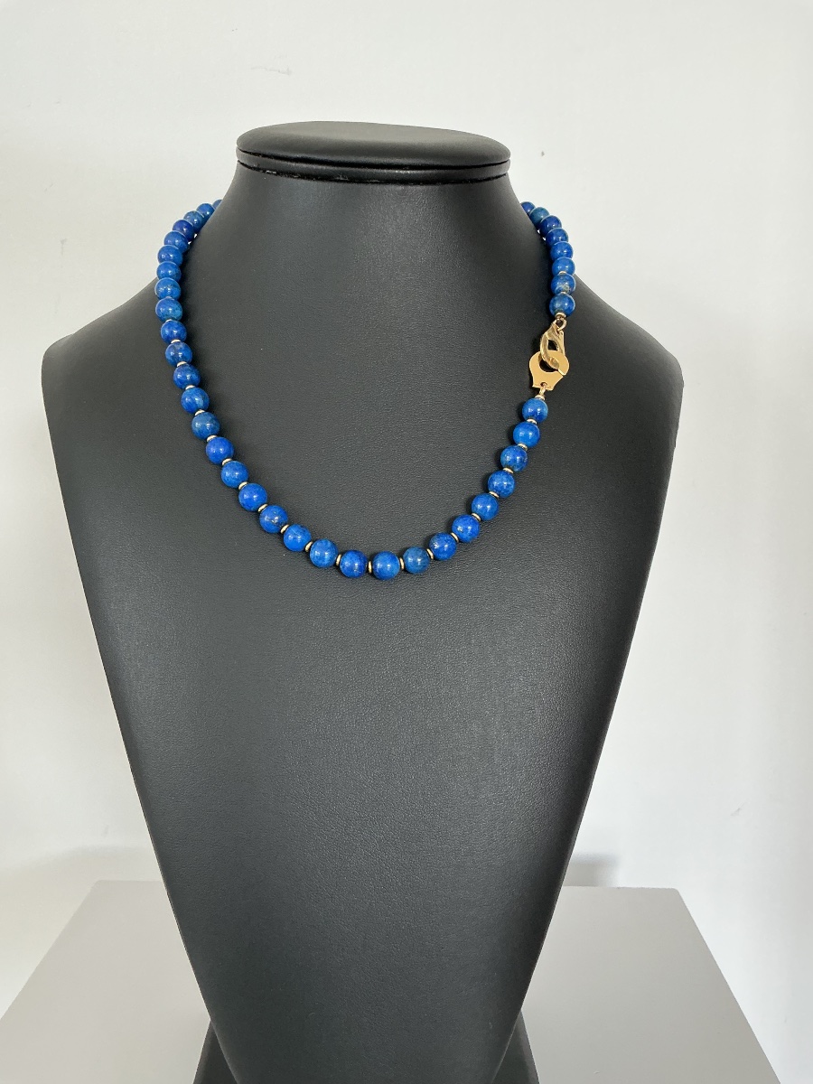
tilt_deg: -7.8
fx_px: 908
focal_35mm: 29
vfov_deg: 61.7
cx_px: 406
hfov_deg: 48.2
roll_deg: +0.2
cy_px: 542
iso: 50
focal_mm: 3
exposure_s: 1/60
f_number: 1.8
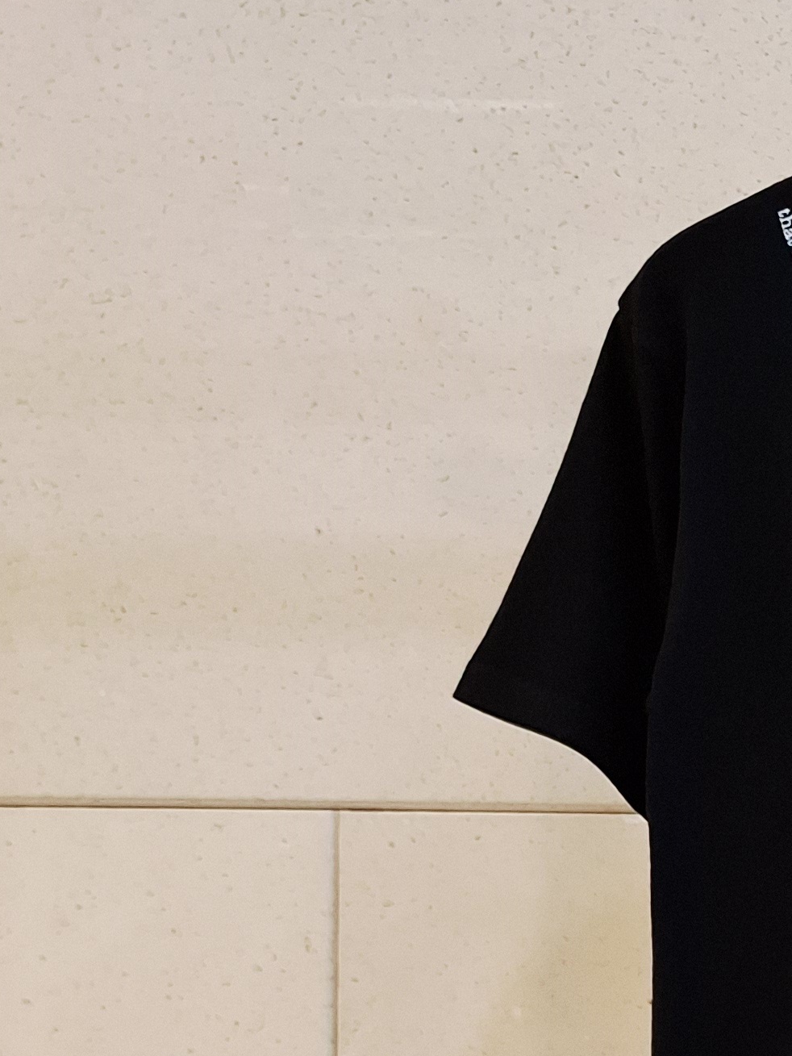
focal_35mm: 77
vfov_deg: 23.3
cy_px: 1246
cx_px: 1032
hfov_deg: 17.9
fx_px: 2349
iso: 320
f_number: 1.8
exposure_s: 1/120
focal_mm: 5.23
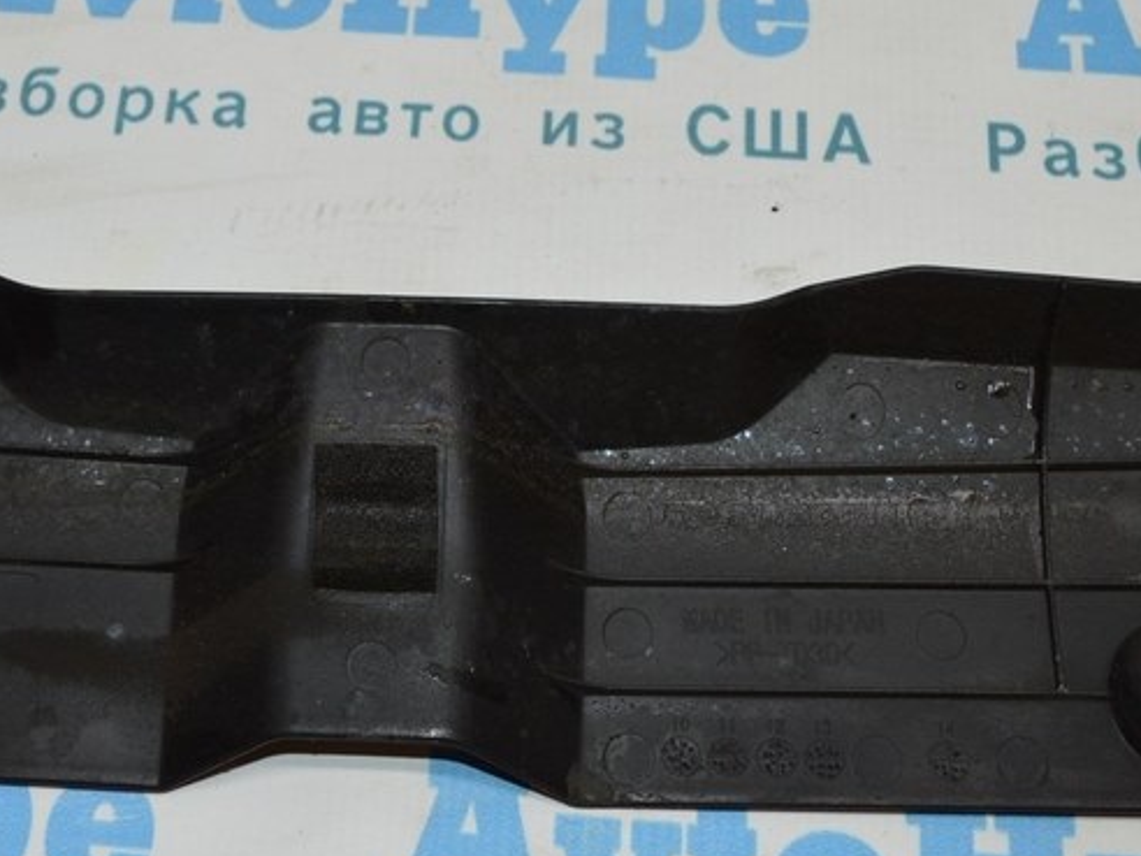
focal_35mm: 54
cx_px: 401
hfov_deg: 35.3
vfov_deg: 27.0
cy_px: 340
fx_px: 1780
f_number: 4
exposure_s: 1/100
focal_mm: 18
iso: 400
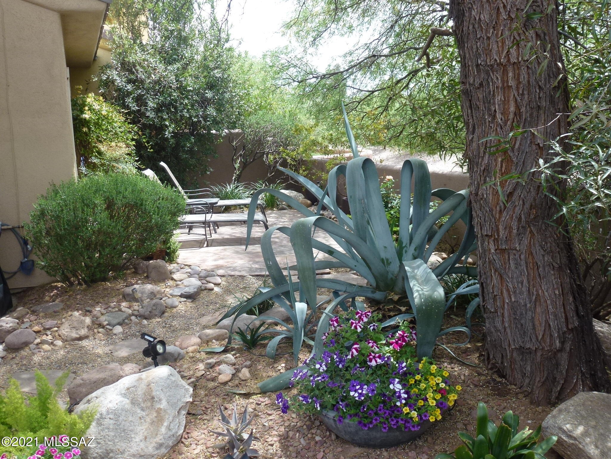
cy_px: 230
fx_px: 530
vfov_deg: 46.8
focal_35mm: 30
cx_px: 306
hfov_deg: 60.0
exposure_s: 1/250
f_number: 3.5
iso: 100
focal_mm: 5.4
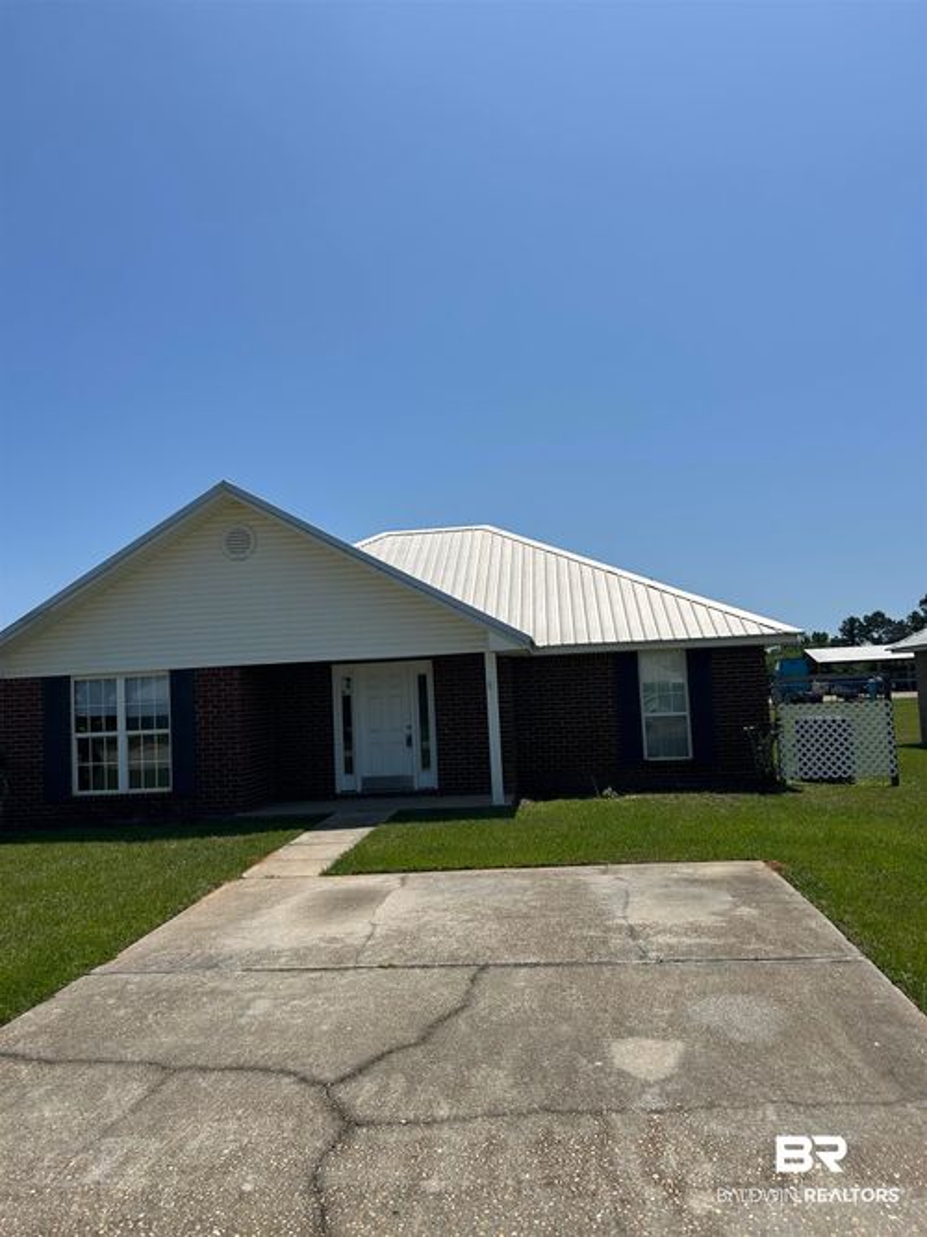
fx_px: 929
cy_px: 618
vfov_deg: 67.3
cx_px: 464
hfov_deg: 53.0
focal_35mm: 26
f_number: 1.5
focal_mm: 5.7
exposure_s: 1/7463
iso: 50
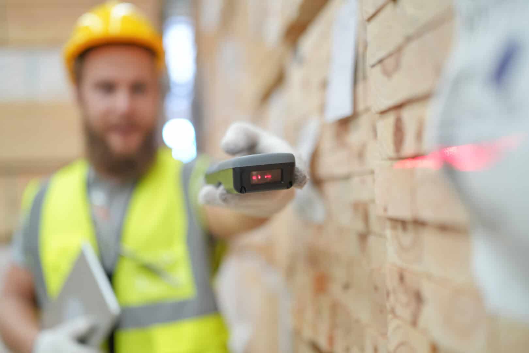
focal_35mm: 35
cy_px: 176
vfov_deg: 37.9
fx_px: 514
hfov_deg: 54.4
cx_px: 264
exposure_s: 1/215
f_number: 1.4
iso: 800
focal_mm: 35
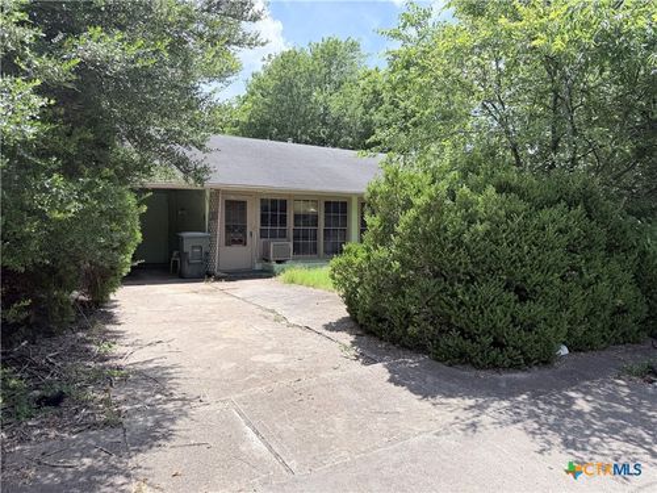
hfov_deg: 71.6
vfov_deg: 56.8
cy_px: 246
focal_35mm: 24
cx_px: 328
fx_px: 456
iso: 80
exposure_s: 1/2703
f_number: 1.78
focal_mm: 6.76
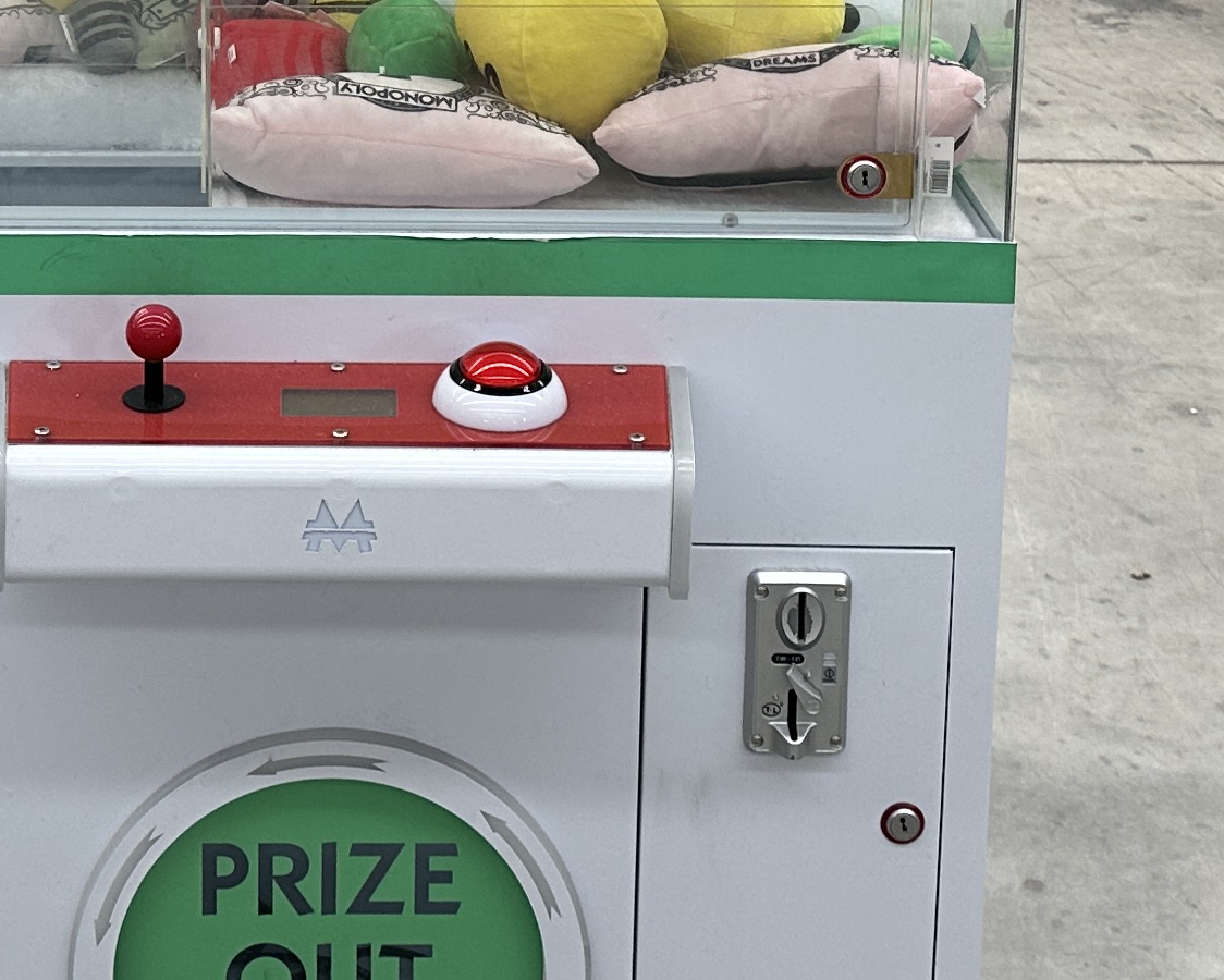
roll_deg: -0.9
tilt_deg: -10.6
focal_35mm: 84
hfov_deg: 22.6
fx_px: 3044
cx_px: 394
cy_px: -130
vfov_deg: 17.6
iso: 80
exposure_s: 1/121
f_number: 1.78
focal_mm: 6.86
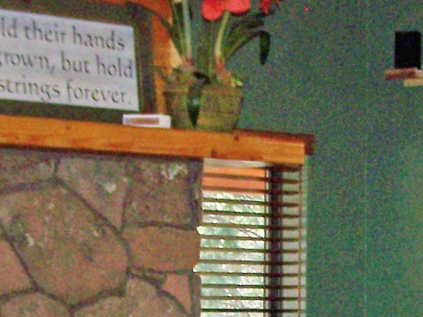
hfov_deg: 12.8
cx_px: 359
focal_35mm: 153
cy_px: 370
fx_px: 1870
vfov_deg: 9.6
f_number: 2.8
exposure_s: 1/60
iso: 80
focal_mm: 6.3
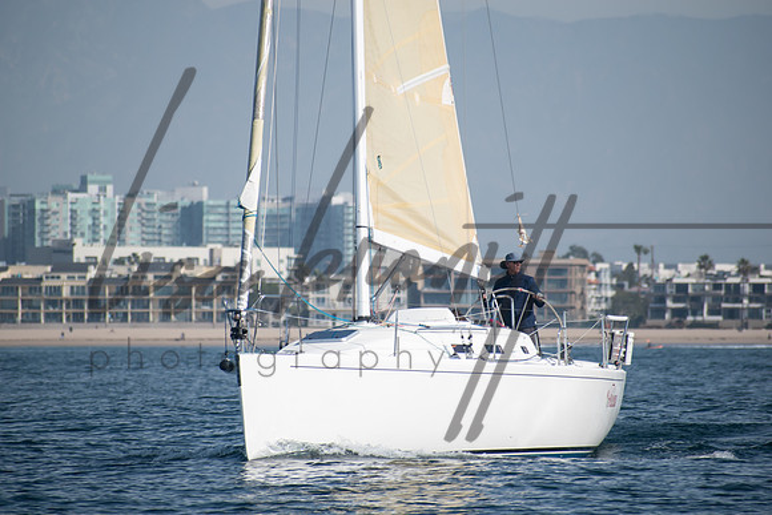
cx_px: 386
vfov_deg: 3.0
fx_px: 9803
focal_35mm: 457
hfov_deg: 4.5
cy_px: 258
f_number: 6.3
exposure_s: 1/500
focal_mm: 300
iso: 100
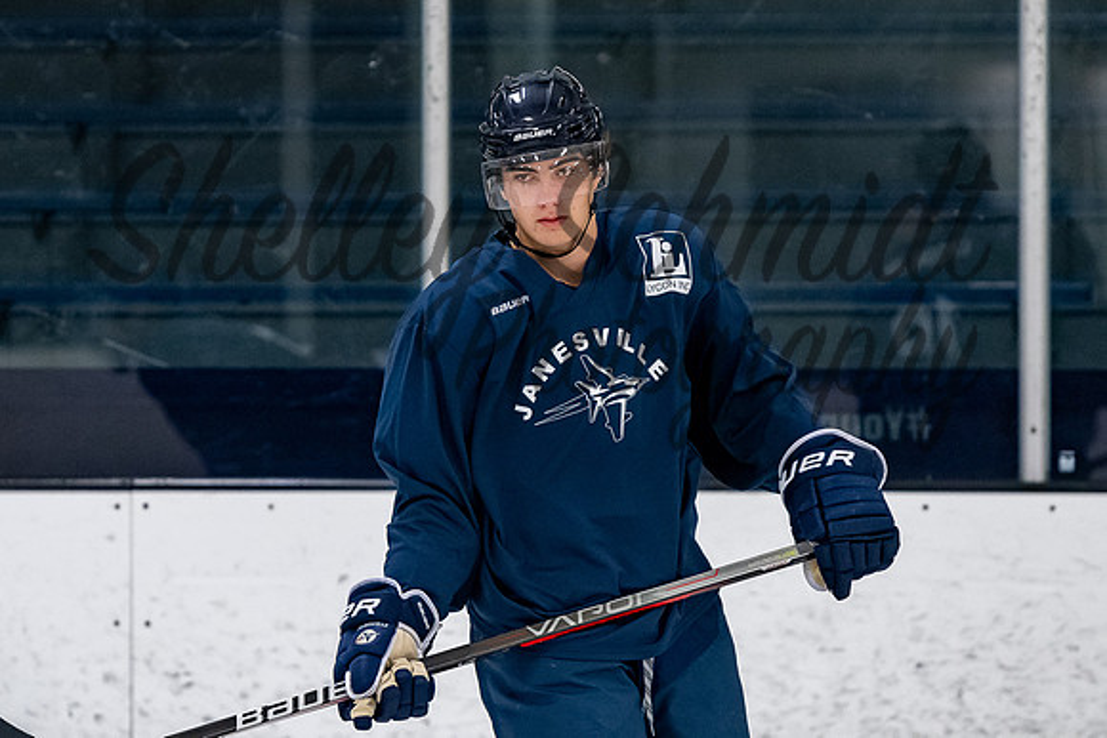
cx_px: 500
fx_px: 13188
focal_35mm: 429
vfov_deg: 3.2
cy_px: 214
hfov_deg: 4.8
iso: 2500
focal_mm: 200
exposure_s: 1/800
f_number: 3.5
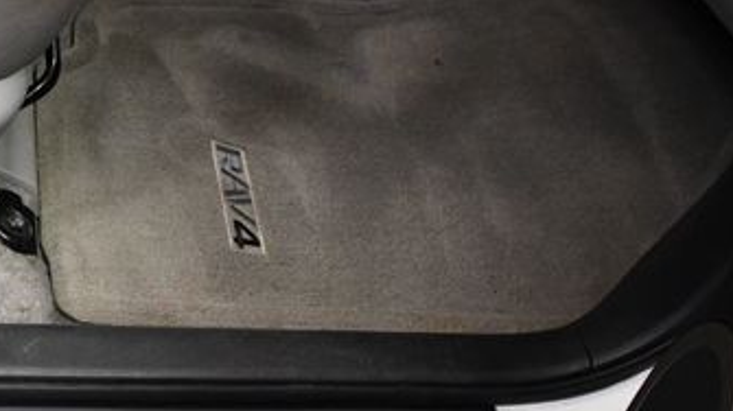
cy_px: 356
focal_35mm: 60
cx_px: 147
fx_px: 1166
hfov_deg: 33.9
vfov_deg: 19.7
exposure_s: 1/125
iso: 2200
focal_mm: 20
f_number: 3.8
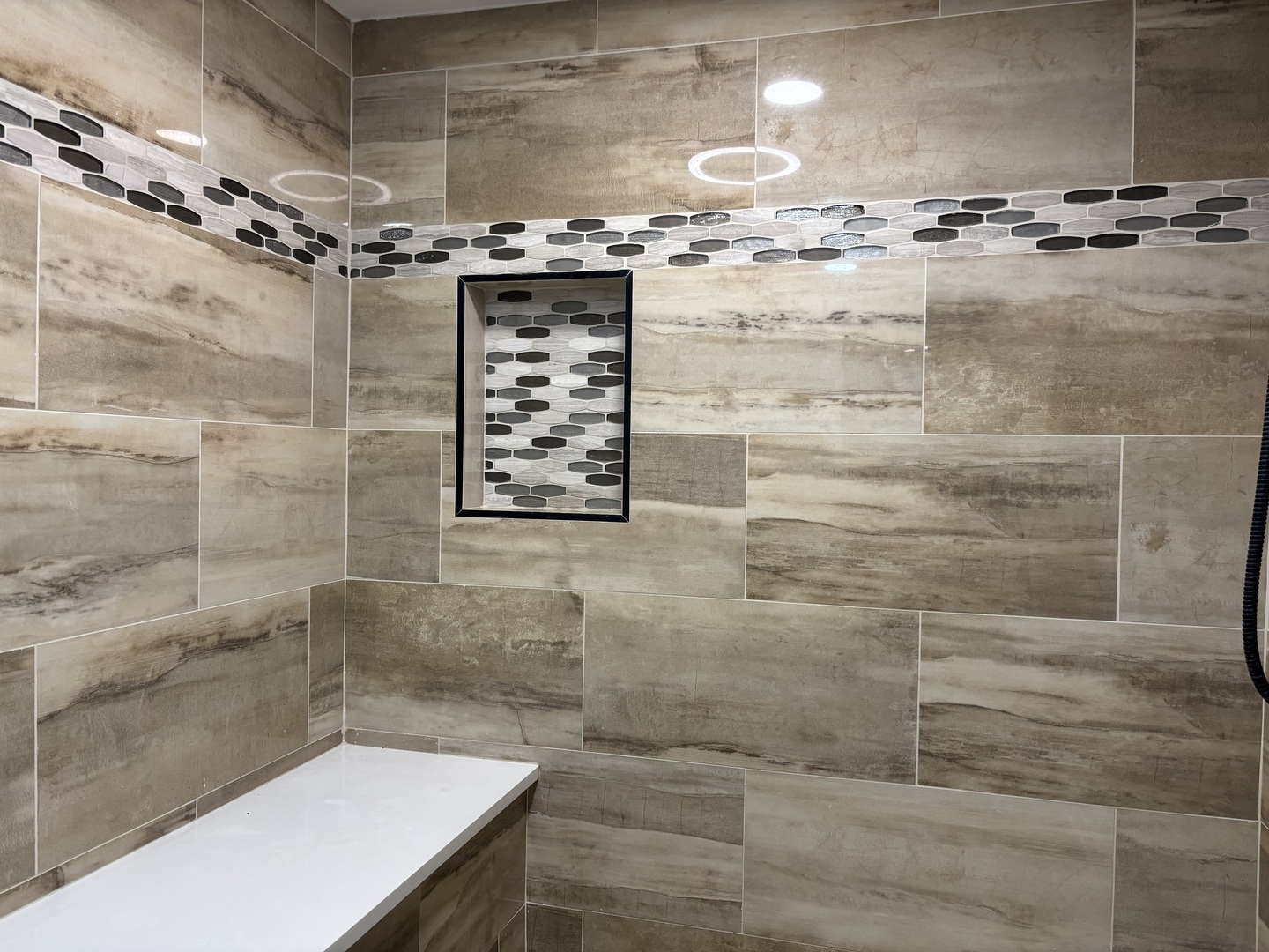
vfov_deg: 53.1
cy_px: 476
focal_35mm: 26
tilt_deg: -0.7
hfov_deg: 67.3
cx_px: 634
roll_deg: -0.6
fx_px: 953
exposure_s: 1/120
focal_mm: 5.96
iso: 125
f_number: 1.6
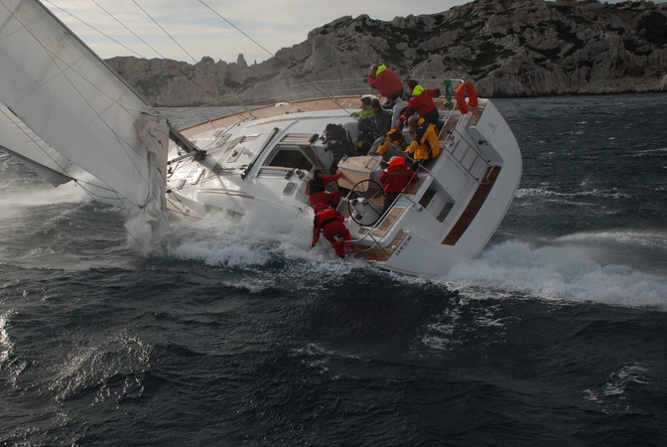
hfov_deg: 44.1
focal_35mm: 44
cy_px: 229
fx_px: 816
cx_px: 246
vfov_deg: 30.6
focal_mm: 22
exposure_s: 1/1600
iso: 100
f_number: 3.8
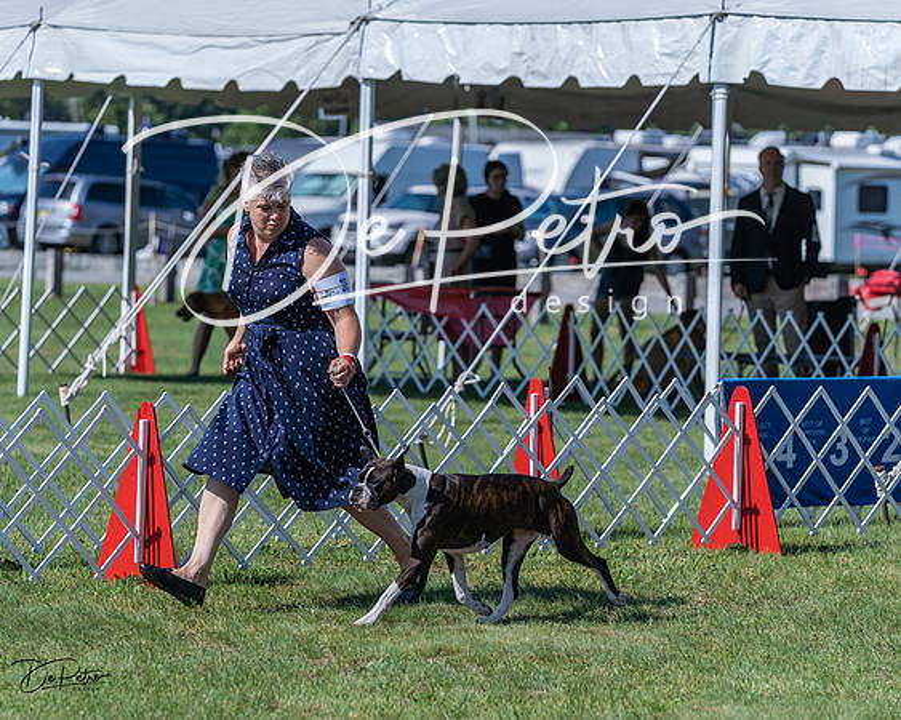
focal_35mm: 154
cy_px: 360
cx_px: 450
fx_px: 4113
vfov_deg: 10.0
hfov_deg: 12.5
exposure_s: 1/1600
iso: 100
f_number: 4
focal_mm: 137
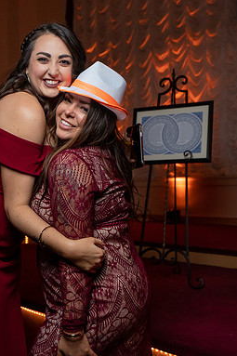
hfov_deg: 25.1
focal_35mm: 53
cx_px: 51
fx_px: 524
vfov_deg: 37.5
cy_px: 172
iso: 2000
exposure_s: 1/200
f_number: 4
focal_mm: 33
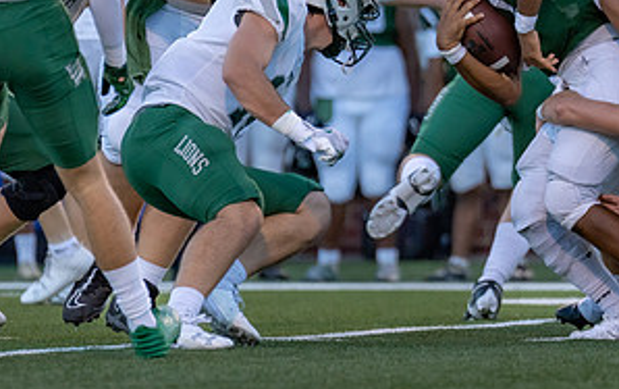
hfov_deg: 3.1
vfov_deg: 1.9
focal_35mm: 681
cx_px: 493
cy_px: 71
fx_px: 11501
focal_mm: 200
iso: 800
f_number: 2.8
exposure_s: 1/1250
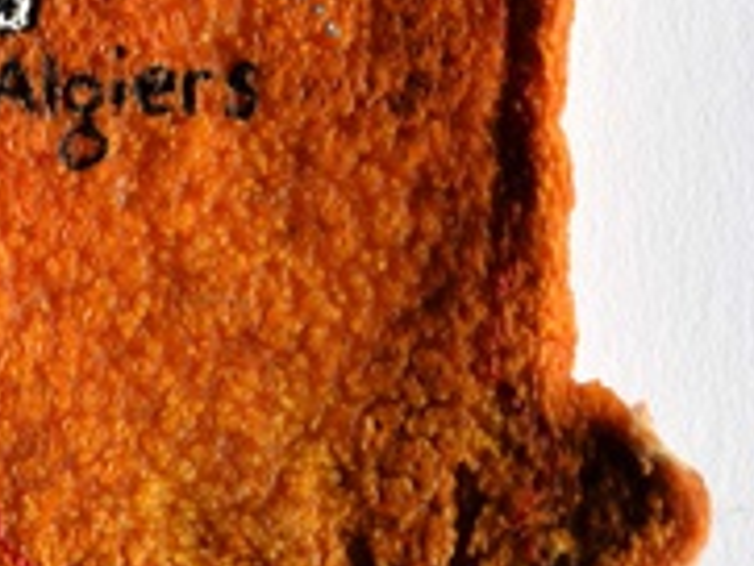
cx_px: 0
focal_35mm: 168
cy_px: -73
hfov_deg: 11.6
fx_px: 3662
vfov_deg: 8.8
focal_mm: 28
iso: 320
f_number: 8
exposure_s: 1/60
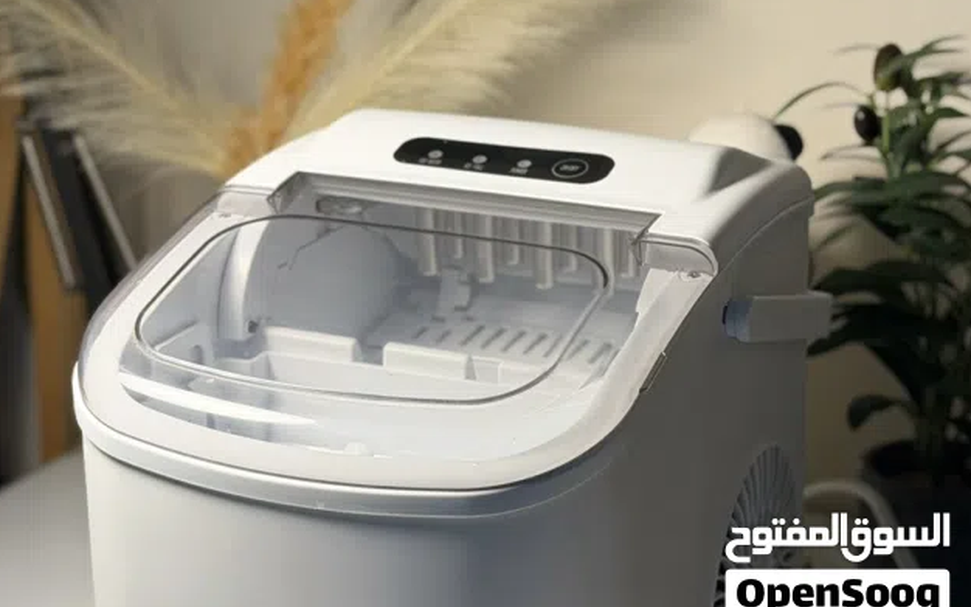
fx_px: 1376
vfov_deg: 24.9
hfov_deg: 38.9
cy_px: 289
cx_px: 492
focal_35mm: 52
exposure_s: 1/100
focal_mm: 6.76
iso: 50
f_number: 1.78
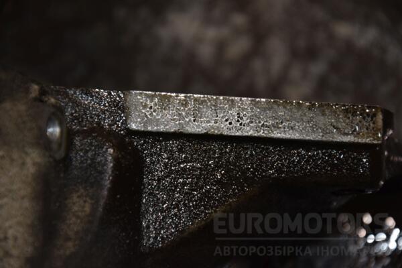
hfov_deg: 13.0
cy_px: 134
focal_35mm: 158
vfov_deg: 8.7
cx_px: 201
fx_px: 1759
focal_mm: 105
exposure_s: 1/60
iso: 800
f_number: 5.6
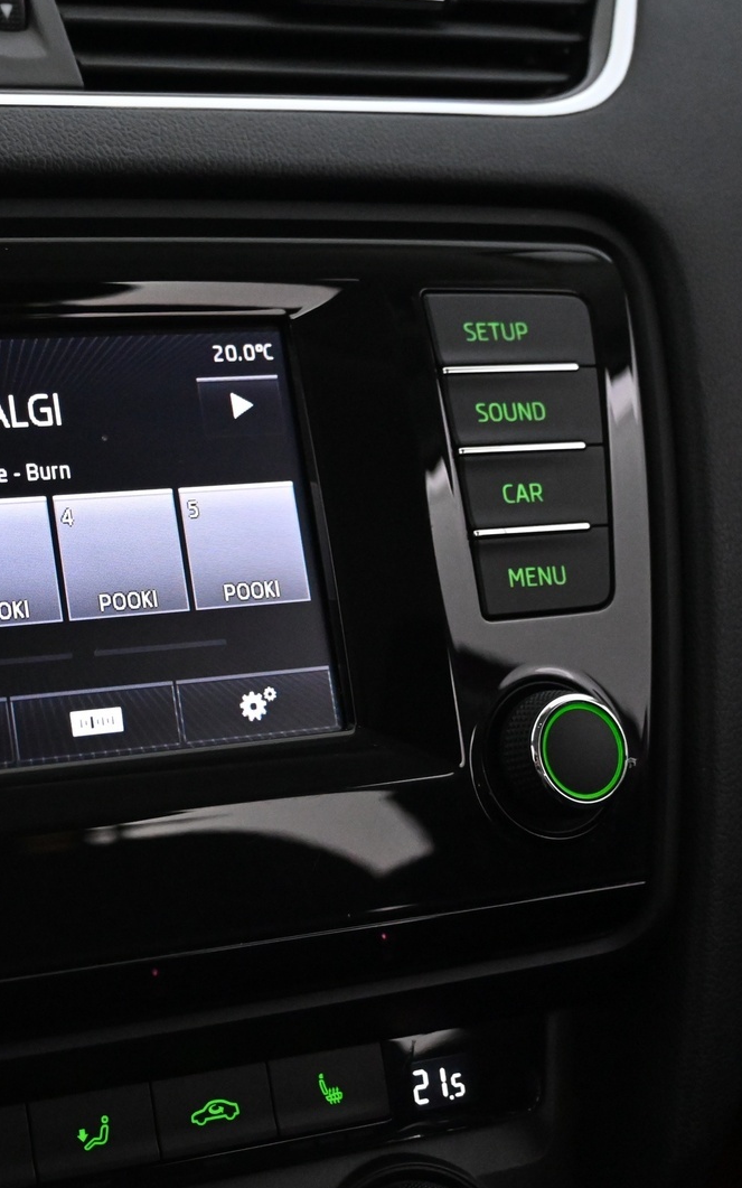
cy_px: 591
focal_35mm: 57
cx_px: 0
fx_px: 1850
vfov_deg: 35.6
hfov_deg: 21.9
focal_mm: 24.5
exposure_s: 1/40
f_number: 4.2
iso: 5000
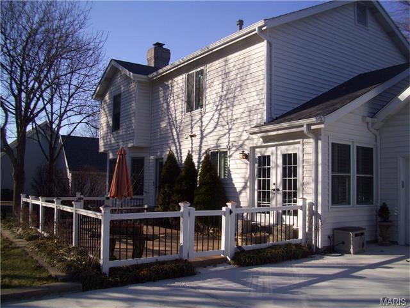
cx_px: 205
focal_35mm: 32
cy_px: 154
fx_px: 379
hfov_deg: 56.8
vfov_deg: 44.2
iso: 80
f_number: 5.6
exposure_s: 1/320
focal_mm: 5.7
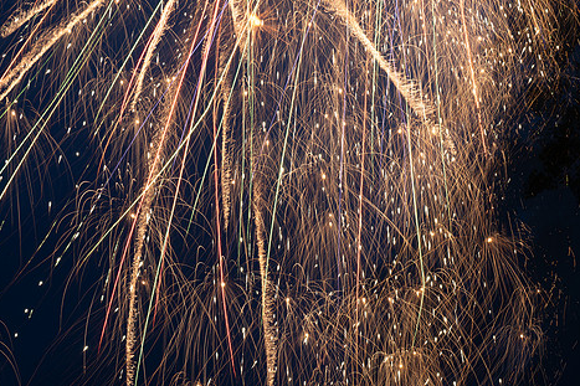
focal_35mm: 87
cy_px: 188
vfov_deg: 15.7
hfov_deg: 23.4
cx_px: 273
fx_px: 1401
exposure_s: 4.2
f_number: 11
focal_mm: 70
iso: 200
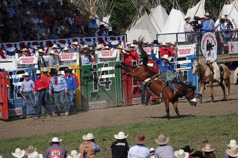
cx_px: 119
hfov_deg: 4.0
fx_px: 3418
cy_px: 79
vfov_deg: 2.7
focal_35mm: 517
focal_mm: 189.74
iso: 400
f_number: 7.1
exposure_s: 1/2000
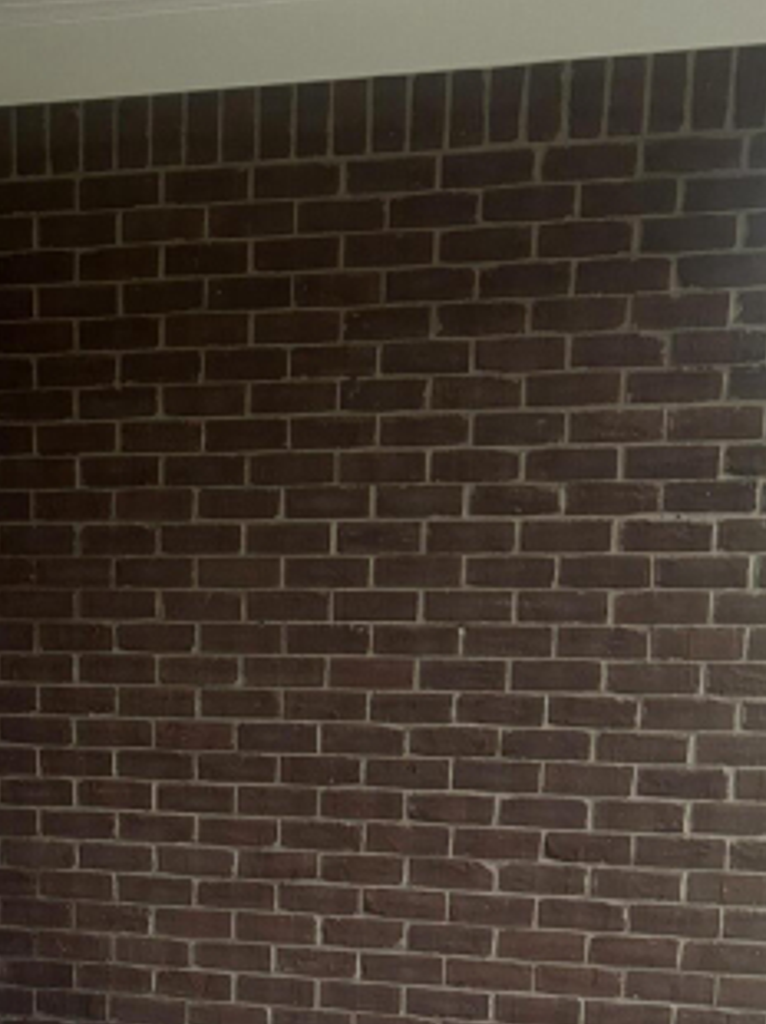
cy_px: 811
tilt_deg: -11.8
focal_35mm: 56
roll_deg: +0.9
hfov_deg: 24.9
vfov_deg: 33.4
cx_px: 7
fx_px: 1655
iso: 250
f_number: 1.5
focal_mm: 5.7
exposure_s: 1/60
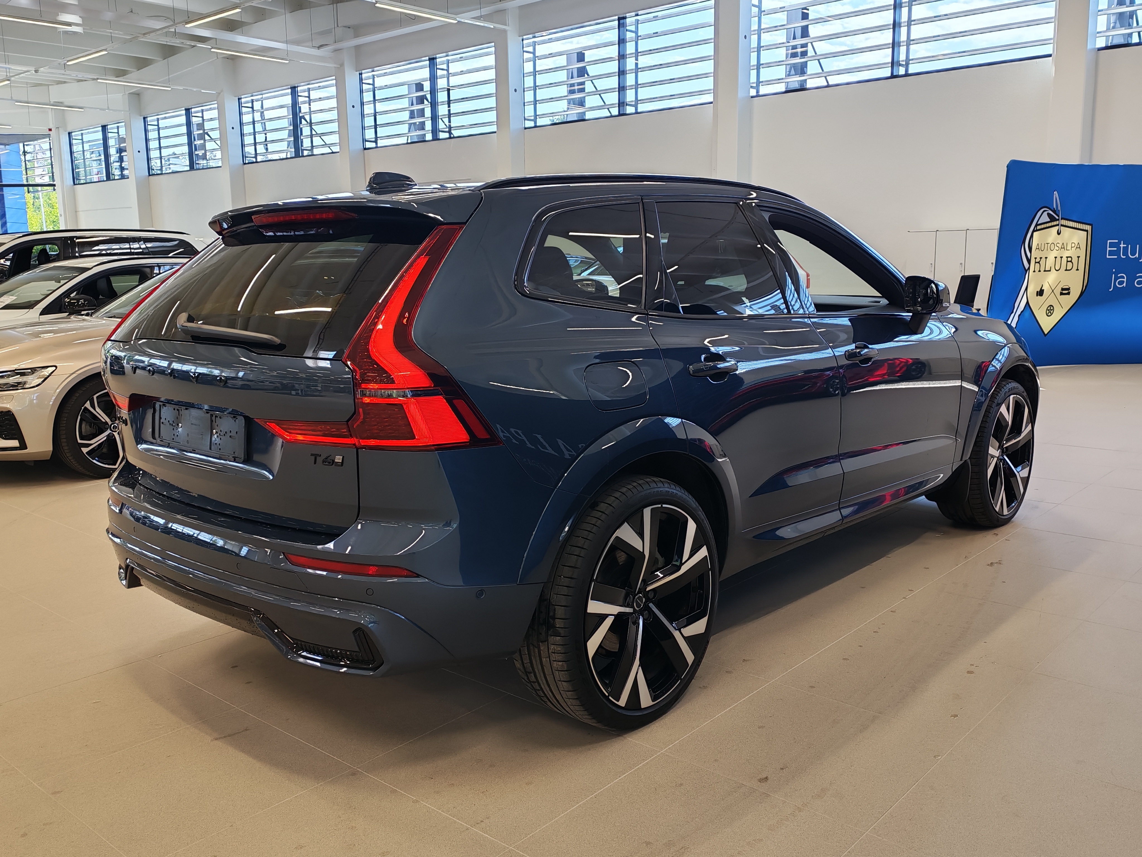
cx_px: 571
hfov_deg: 58.4
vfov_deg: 45.4
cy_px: 428
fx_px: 1023
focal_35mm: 31
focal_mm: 6.12
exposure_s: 1/100
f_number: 1.9
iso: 96
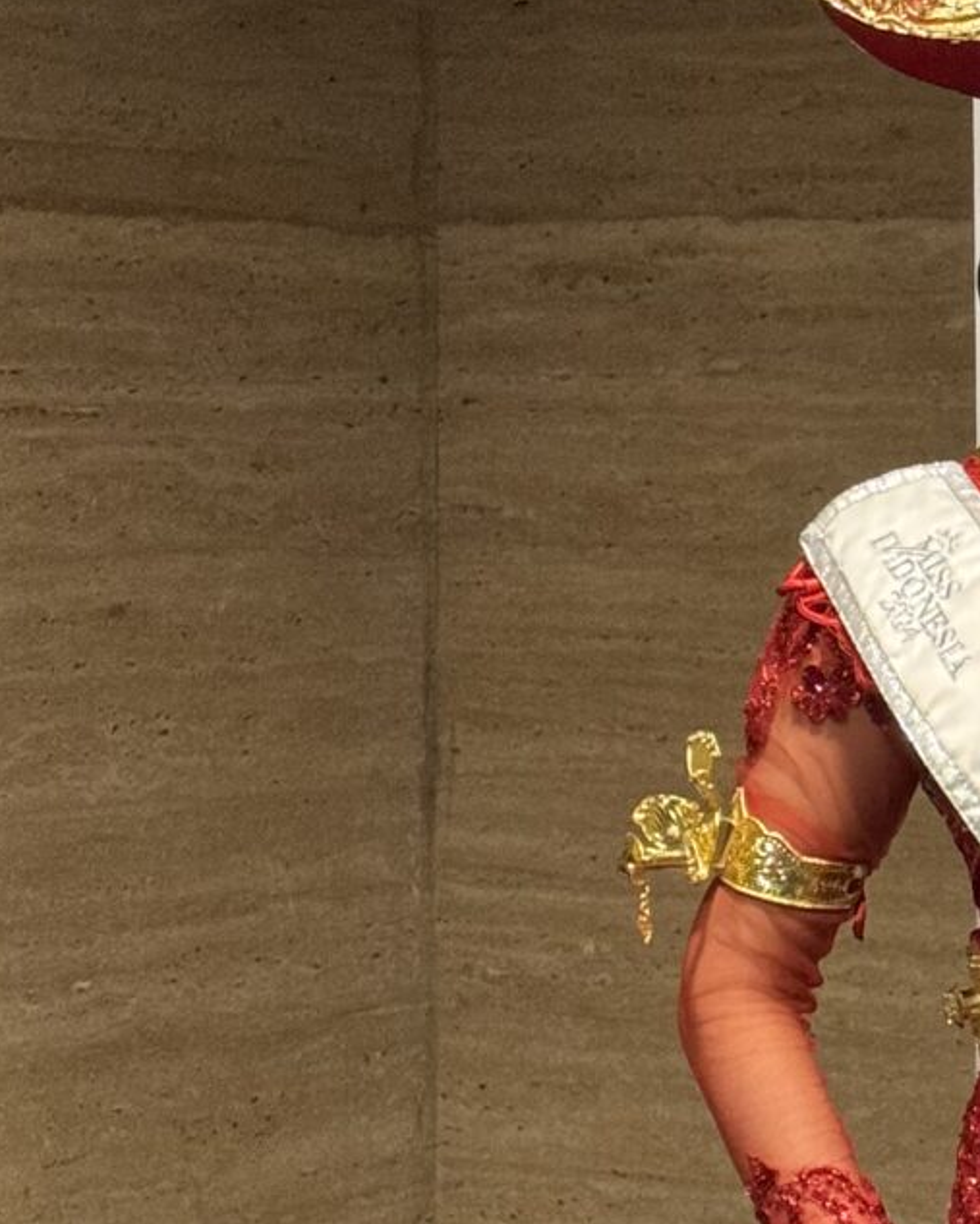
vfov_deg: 13.6
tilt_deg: -2.9
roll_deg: -0.3
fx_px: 5145
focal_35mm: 142
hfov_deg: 10.6
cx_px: 1353
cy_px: 750
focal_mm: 6.76
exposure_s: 1/33
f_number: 1.78
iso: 320
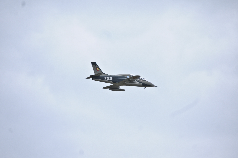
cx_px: 119
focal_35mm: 315
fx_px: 2080
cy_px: 79
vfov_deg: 4.4
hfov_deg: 6.5
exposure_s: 1/400
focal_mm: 210
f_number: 5.3
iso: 320
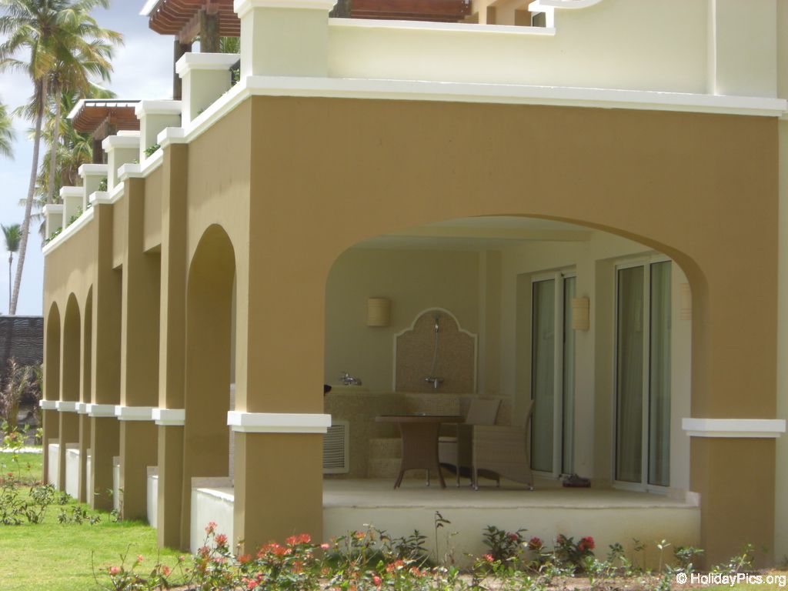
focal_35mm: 114
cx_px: 394
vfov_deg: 13.0
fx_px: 2595
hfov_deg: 17.3
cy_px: 296
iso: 64
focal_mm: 18.6
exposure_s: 1/250
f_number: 5.2
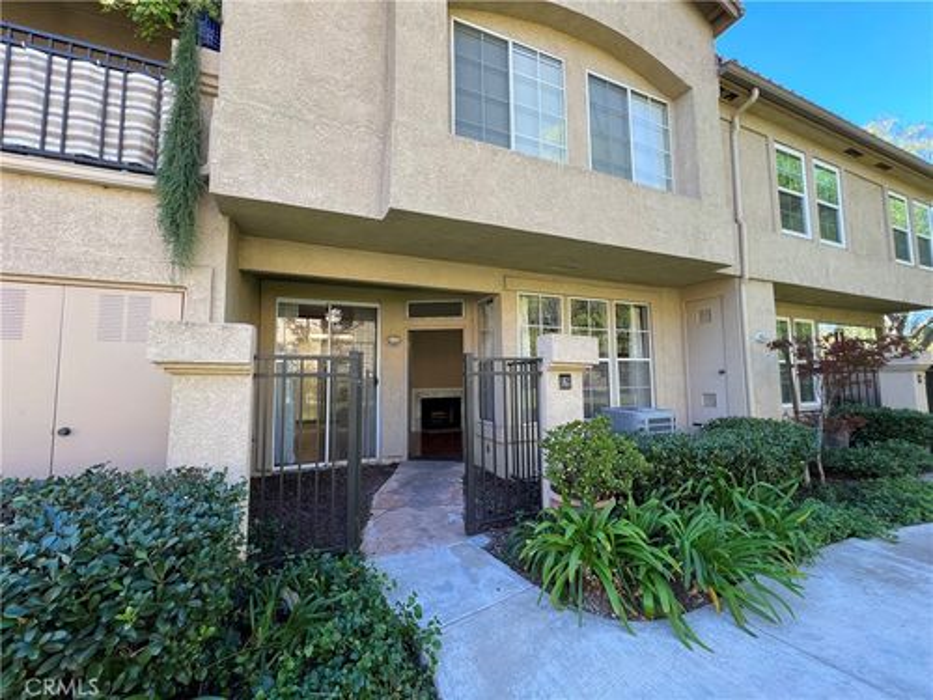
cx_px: 466
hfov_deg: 106.2
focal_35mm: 13
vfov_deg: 89.9
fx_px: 350
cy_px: 350
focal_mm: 1.57
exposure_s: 1/99
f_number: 1.8
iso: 32
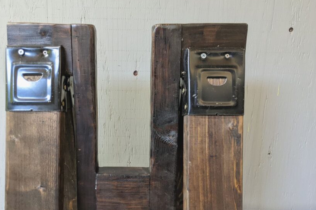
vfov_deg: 37.7
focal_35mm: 35
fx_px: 307
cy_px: 123
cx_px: 130
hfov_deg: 54.1
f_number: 1.8
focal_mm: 4.44
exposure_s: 1/30
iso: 376
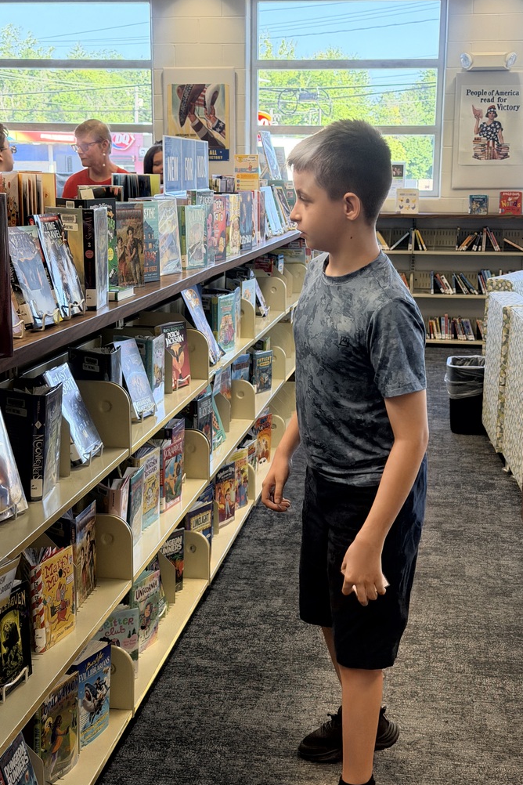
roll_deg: -1.0
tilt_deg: -11.9
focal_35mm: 51
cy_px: 389
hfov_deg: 26.5
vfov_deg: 38.9
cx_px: 276
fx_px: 1111
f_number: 1.78
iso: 200
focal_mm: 6.76
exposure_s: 1/200
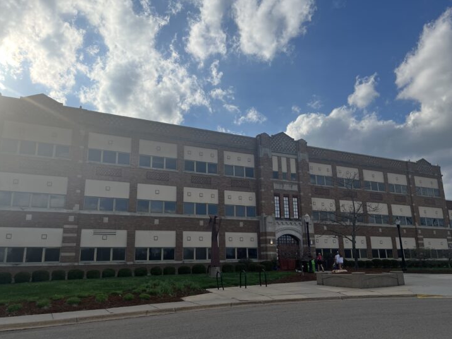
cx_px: 231
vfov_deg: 49.7
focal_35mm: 28
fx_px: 366
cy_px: 172
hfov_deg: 63.4
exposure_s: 1/5556
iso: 50
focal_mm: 5.1
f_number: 1.6
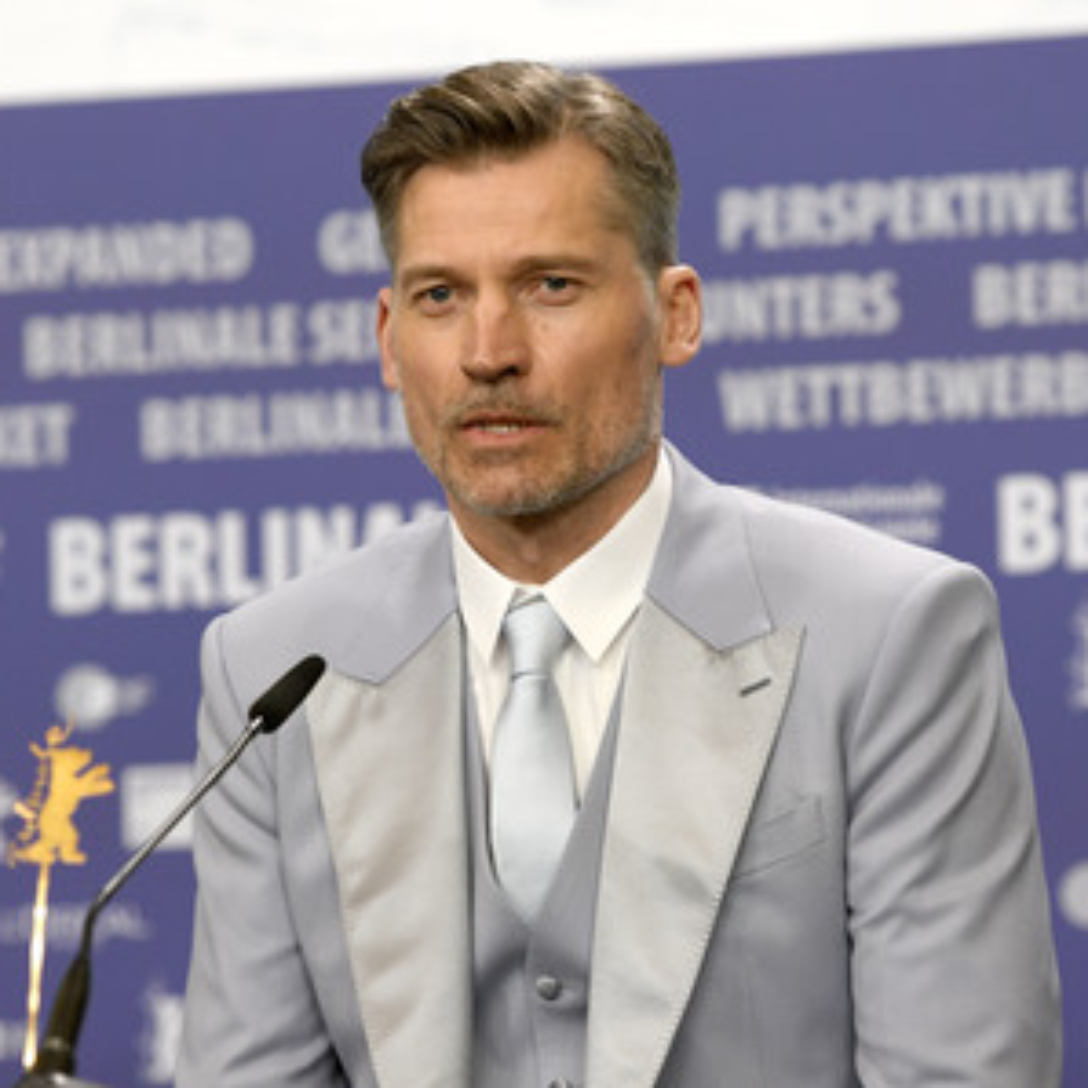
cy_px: 544
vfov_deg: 9.1
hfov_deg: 9.1
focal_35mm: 193
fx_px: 6863
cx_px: 542
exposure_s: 1/250
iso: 1000
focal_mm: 150
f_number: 3.5
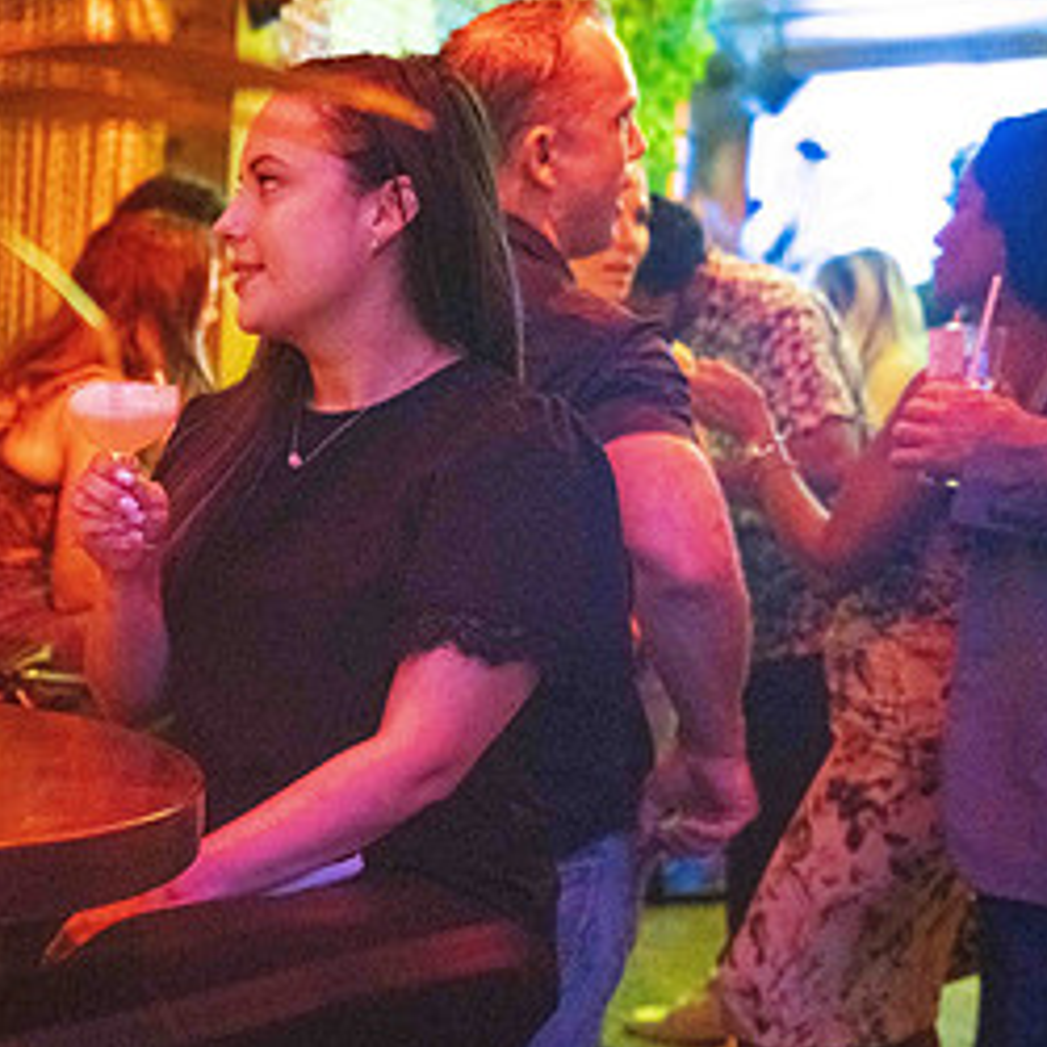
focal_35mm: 63
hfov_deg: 25.5
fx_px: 2156
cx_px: -71
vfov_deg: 27.0
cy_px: 773
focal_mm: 32
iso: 10000
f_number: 2.8
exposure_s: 1/80
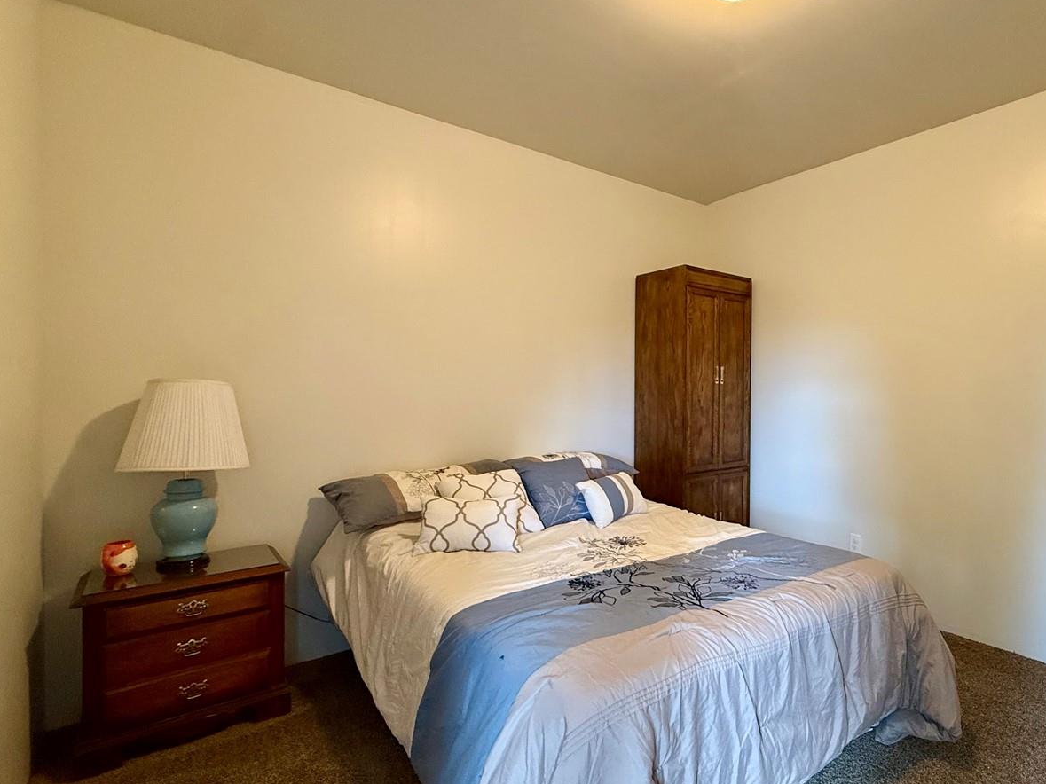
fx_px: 574
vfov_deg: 68.7
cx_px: 661
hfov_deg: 82.9
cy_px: 398
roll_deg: -0.6
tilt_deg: -1.0
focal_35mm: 19
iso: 400
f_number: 2.2
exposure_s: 1/60
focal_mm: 2.22
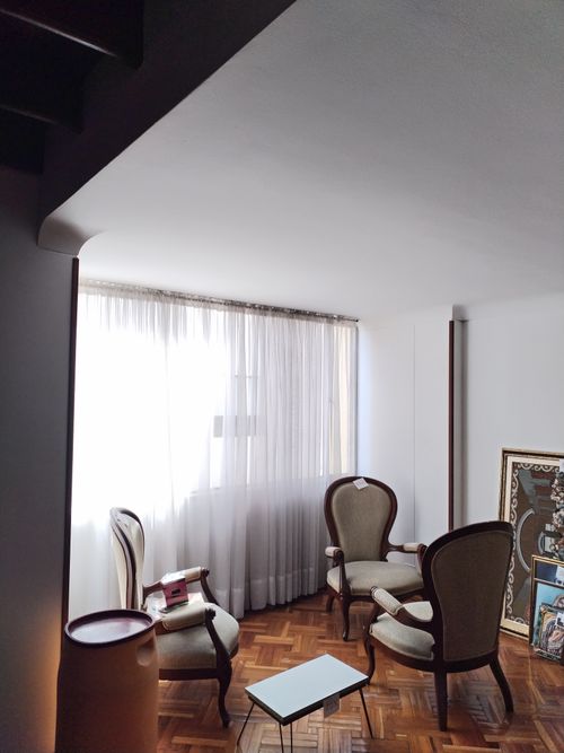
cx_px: 282
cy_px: 376
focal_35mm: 26
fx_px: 565
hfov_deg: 53.0
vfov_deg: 67.3
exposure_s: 1/120
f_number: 1.8
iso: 114
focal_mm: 4.75
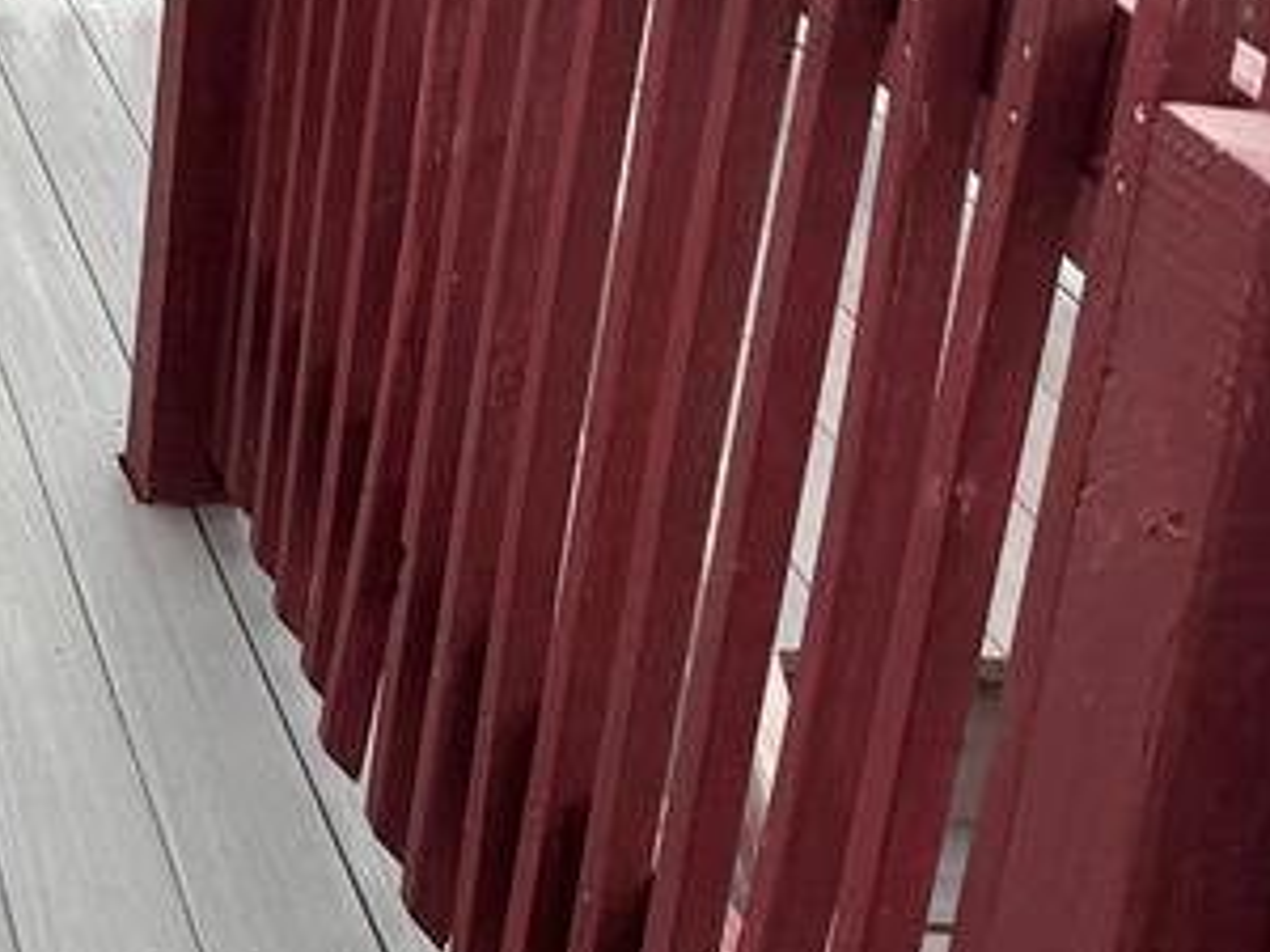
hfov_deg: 20.9
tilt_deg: -10.7
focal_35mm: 82
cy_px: -440
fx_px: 3008
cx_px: -521
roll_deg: +0.5
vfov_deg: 16.5
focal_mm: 6.76
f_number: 1.78
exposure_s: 1/796
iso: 100
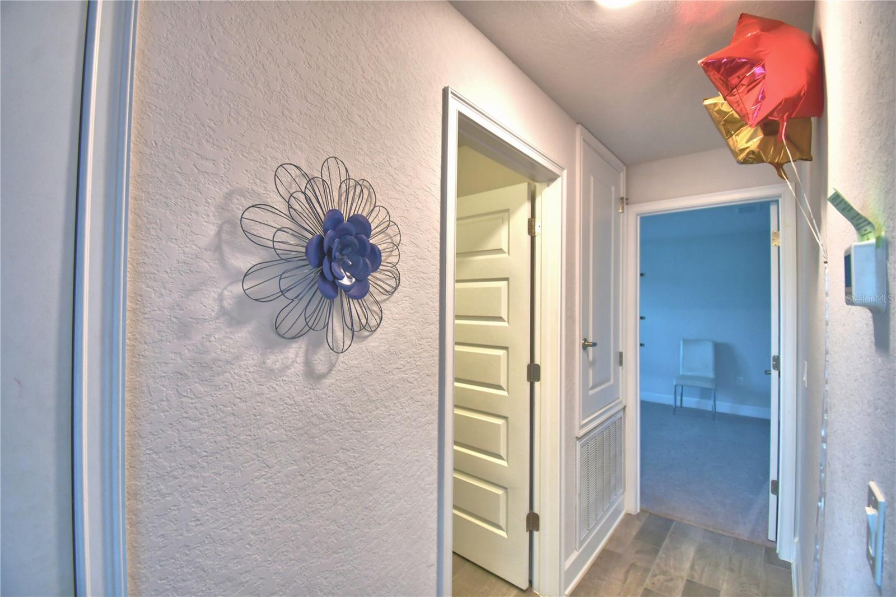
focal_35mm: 15
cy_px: 298
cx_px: 448
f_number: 4.5
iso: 400
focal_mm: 10
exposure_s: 1/40
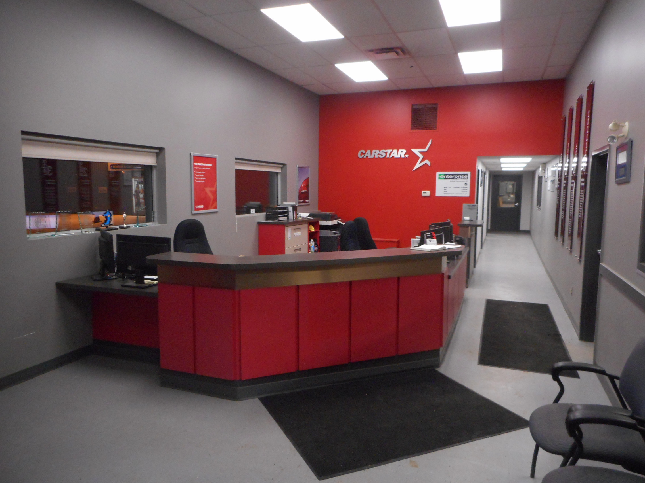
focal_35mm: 25
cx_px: 322
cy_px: 242
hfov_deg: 69.4
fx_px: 466
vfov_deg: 54.9
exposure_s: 1/25
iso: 400
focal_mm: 4.5
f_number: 3.7
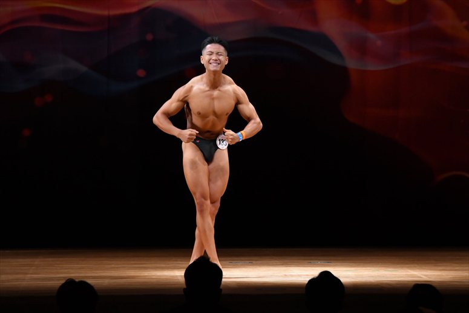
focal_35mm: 217
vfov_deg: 6.3
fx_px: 2826
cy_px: 156
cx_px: 234
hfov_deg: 9.5
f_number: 5.6
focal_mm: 145
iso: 3200
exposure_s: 1/400
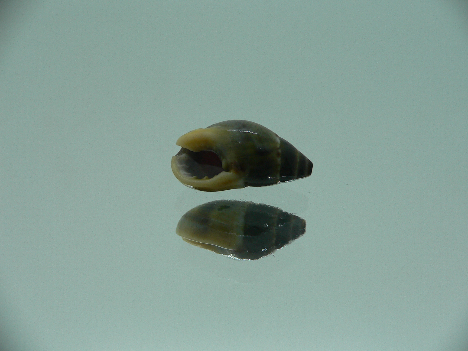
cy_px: 176
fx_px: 473
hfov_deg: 52.6
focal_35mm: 35
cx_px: 234
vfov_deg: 40.7
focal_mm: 4.6
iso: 80
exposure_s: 1/60
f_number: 2.8
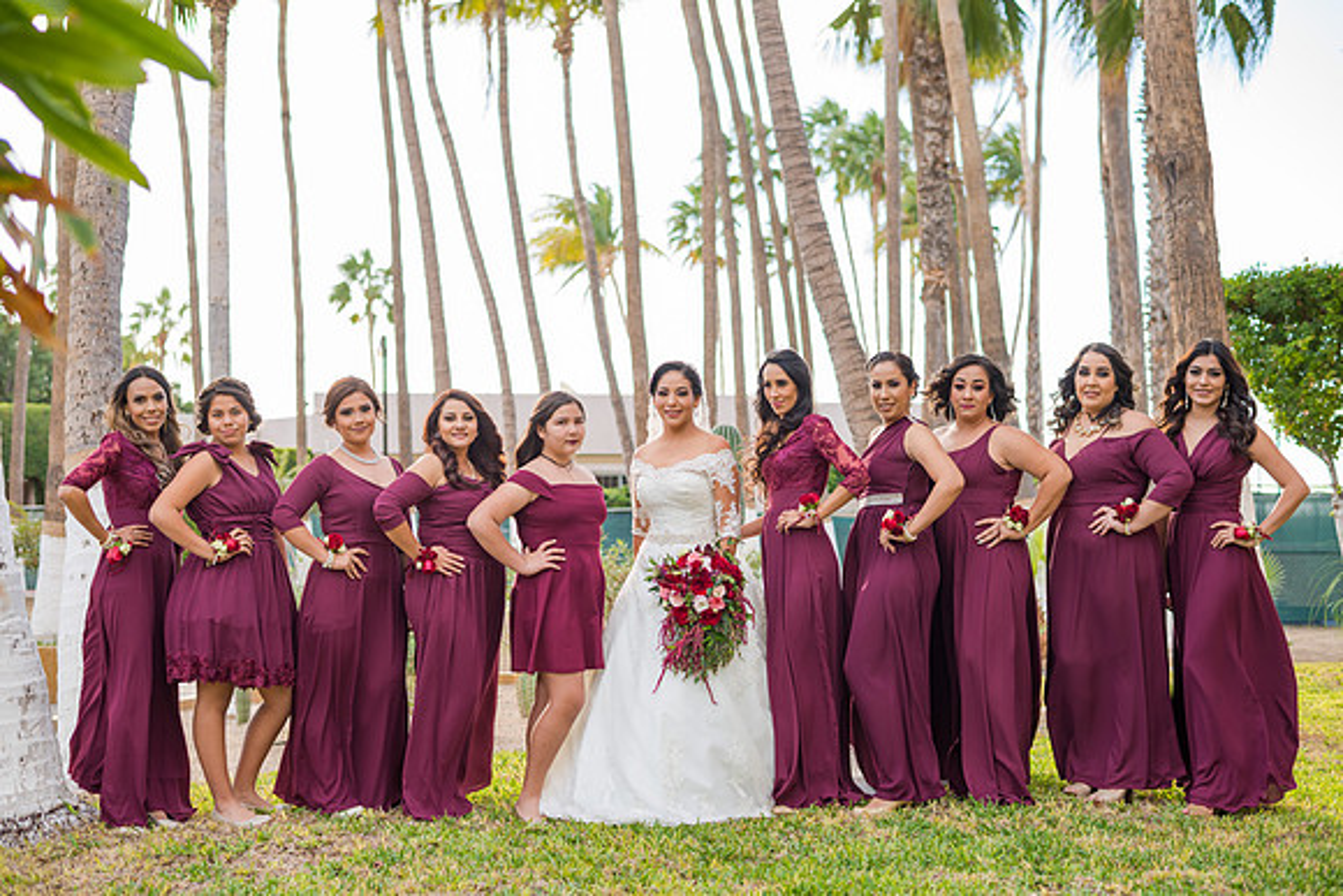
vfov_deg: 27.0
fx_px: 1866
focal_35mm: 50
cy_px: 448
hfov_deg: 39.6
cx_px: 672
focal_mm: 50
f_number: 3.2
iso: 125
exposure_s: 1/250
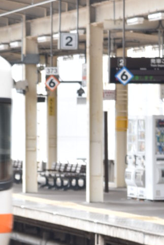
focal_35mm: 427
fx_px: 2913
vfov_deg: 4.8
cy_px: 308
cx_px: -100
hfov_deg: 3.2
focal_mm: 85
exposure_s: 1/25
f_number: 11
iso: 100
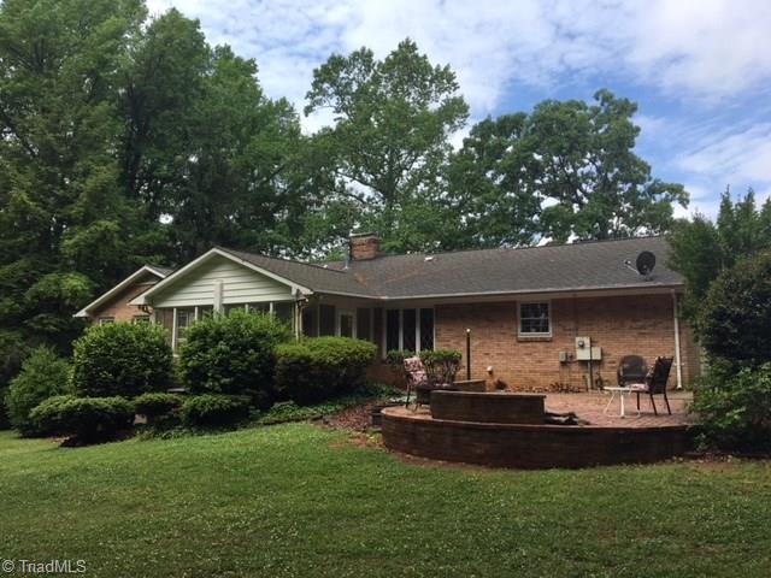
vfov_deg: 48.2
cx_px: 386
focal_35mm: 29
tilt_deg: +5.8
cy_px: 289
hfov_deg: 61.7
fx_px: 646
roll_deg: -0.1
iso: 25
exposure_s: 1/1026
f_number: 2.2
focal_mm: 4.15
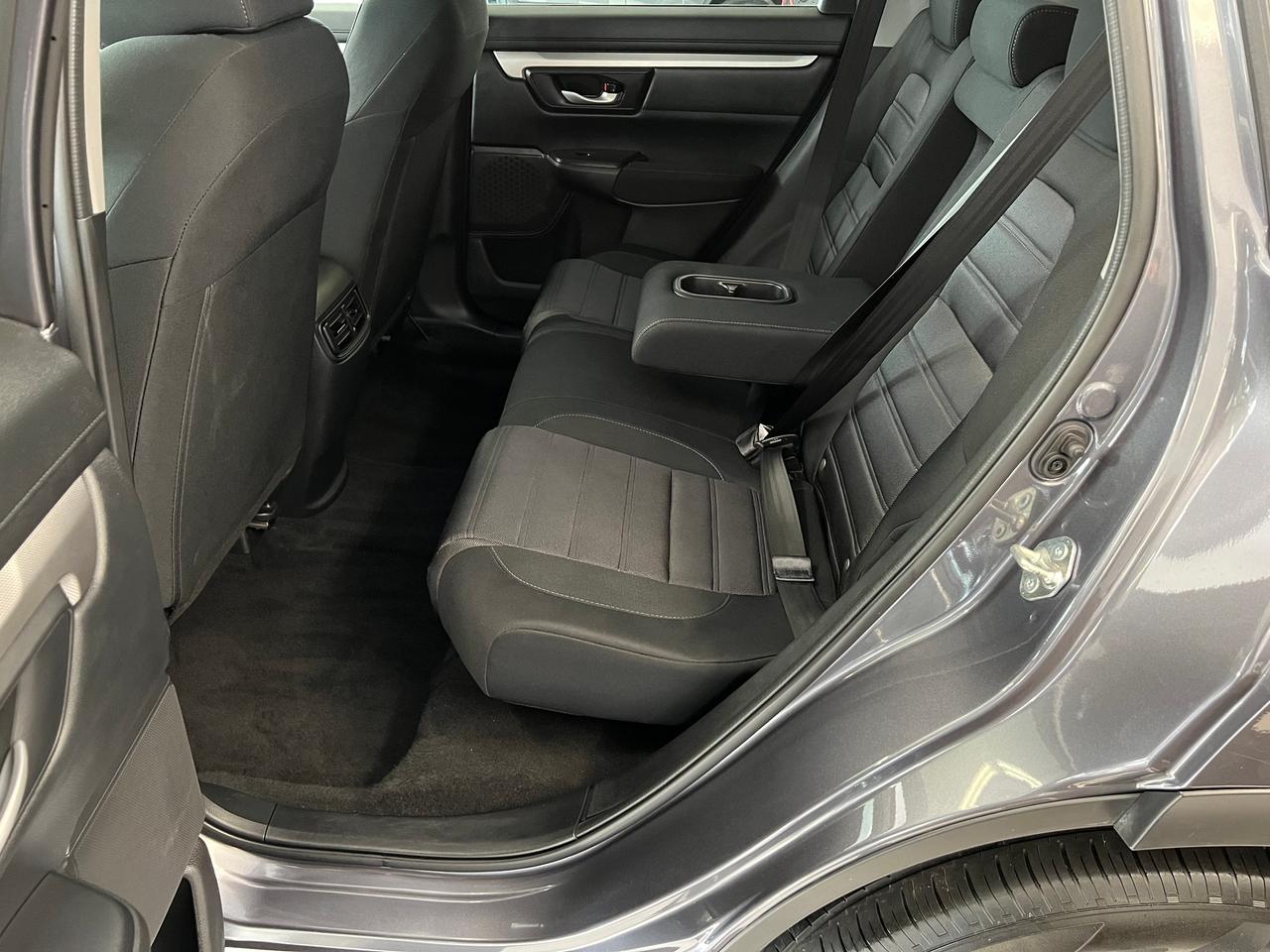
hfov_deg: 67.3
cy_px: 476
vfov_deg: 53.1
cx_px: 635
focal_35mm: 26
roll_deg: -3.9
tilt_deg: -31.1
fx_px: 954
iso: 500
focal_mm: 5.7
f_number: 1.5
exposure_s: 1/30
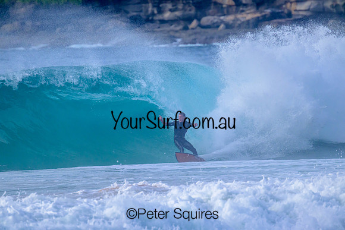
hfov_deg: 2.6
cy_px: 115
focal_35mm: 800
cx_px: 172
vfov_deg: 1.7
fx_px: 7668
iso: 1600
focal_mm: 800
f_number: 11
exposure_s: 1/2000
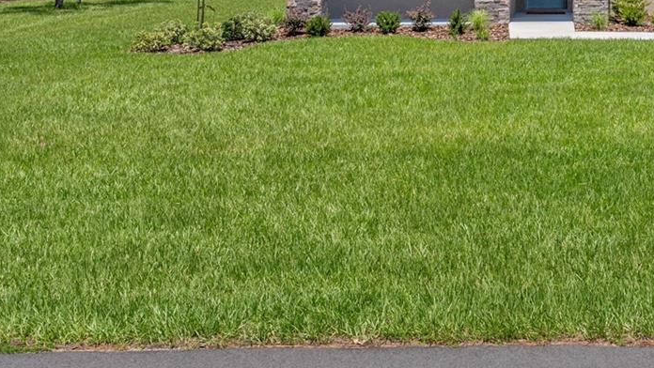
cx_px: 552
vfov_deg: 17.8
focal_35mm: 65
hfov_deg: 31.3
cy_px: -48
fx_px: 1128
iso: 320
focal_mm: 18
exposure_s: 1/1000
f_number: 8
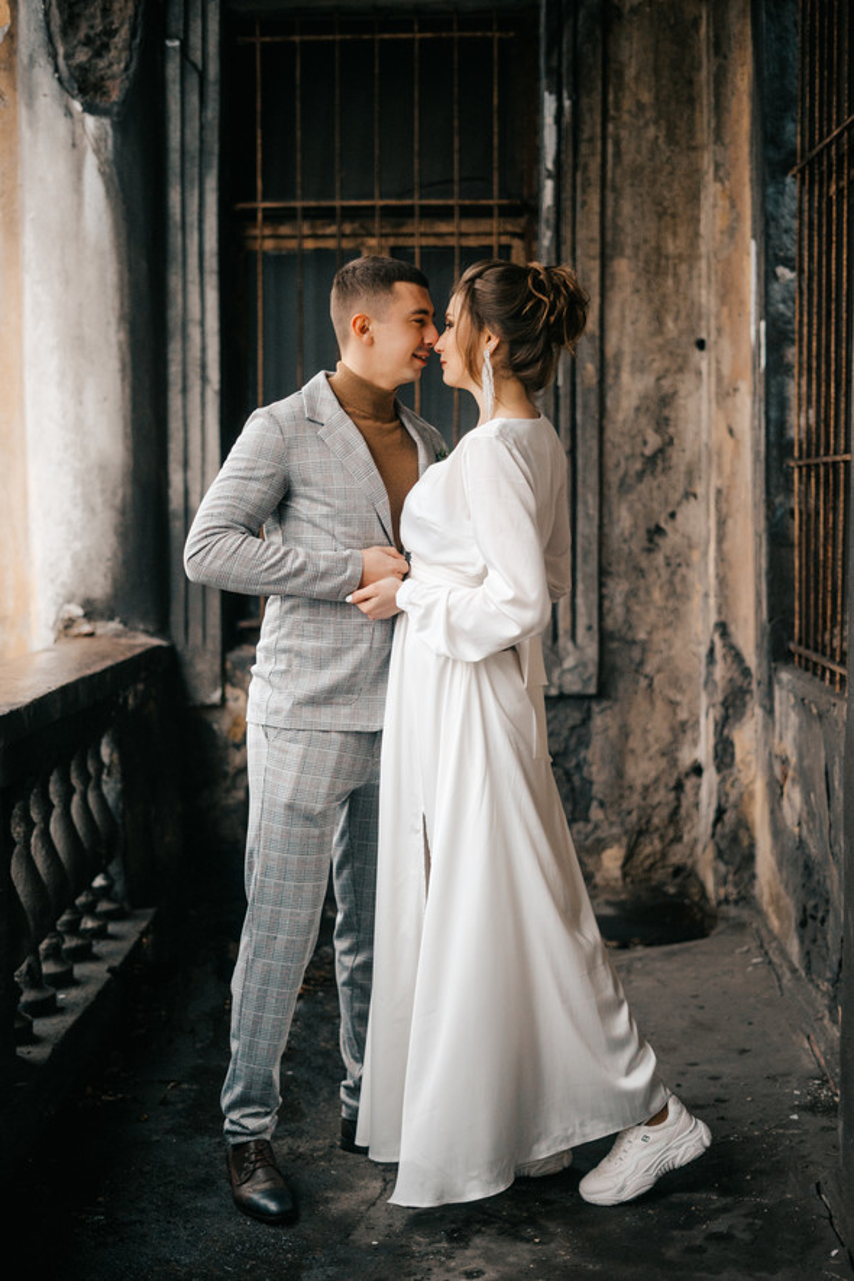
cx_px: 427
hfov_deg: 27.0
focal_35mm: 50
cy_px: 640
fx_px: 1779
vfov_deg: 39.6
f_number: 1.8
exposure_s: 1/200
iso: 640
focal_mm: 50
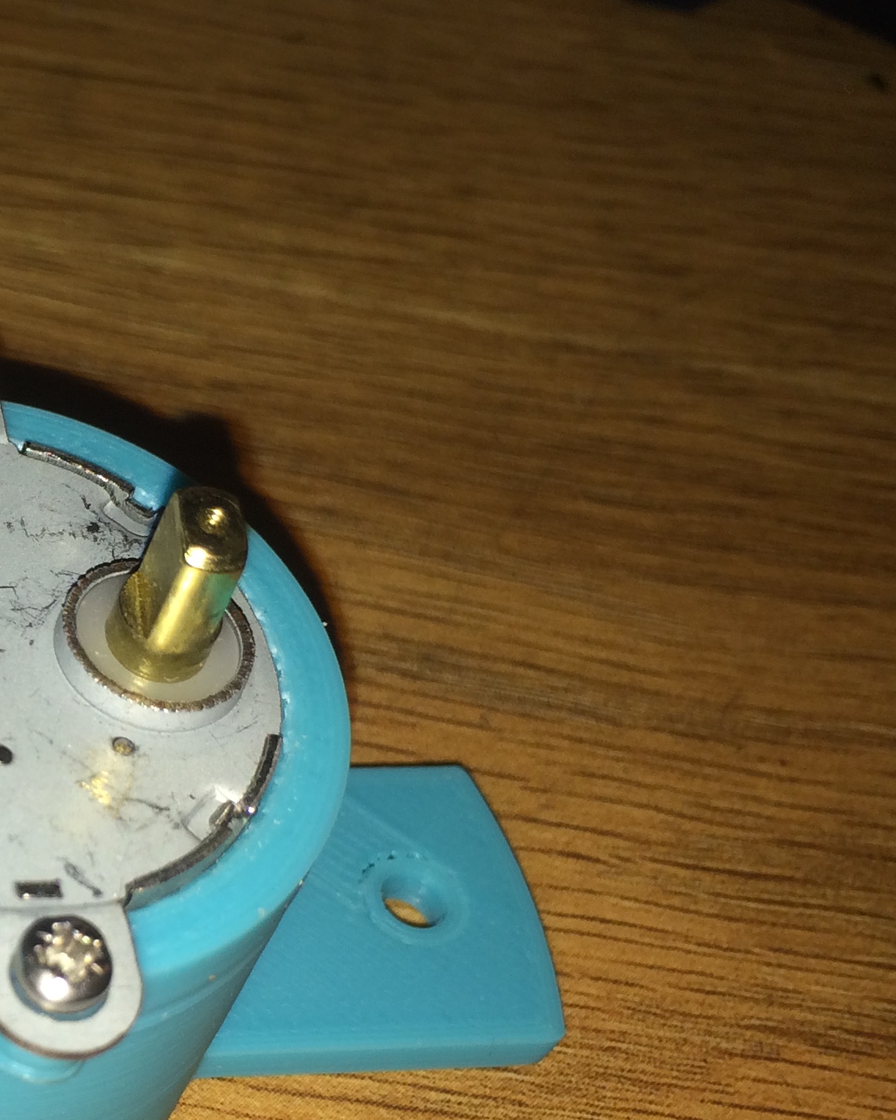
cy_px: 710
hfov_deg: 21.9
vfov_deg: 29.0
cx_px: -145
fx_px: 2154
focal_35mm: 65
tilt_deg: -50.3
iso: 32
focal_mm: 4.15
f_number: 2.2
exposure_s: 1/244
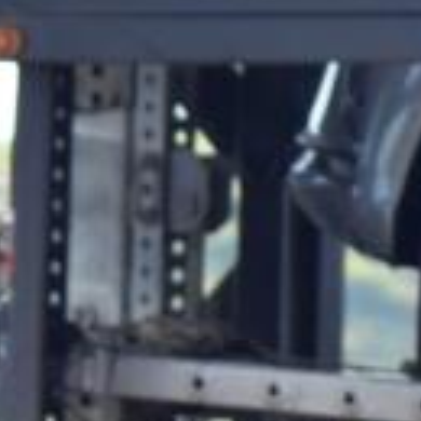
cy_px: 910
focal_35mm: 916
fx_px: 12604
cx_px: 1493
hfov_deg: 1.9
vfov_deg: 1.9
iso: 200
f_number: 6.3
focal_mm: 78
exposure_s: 1/640
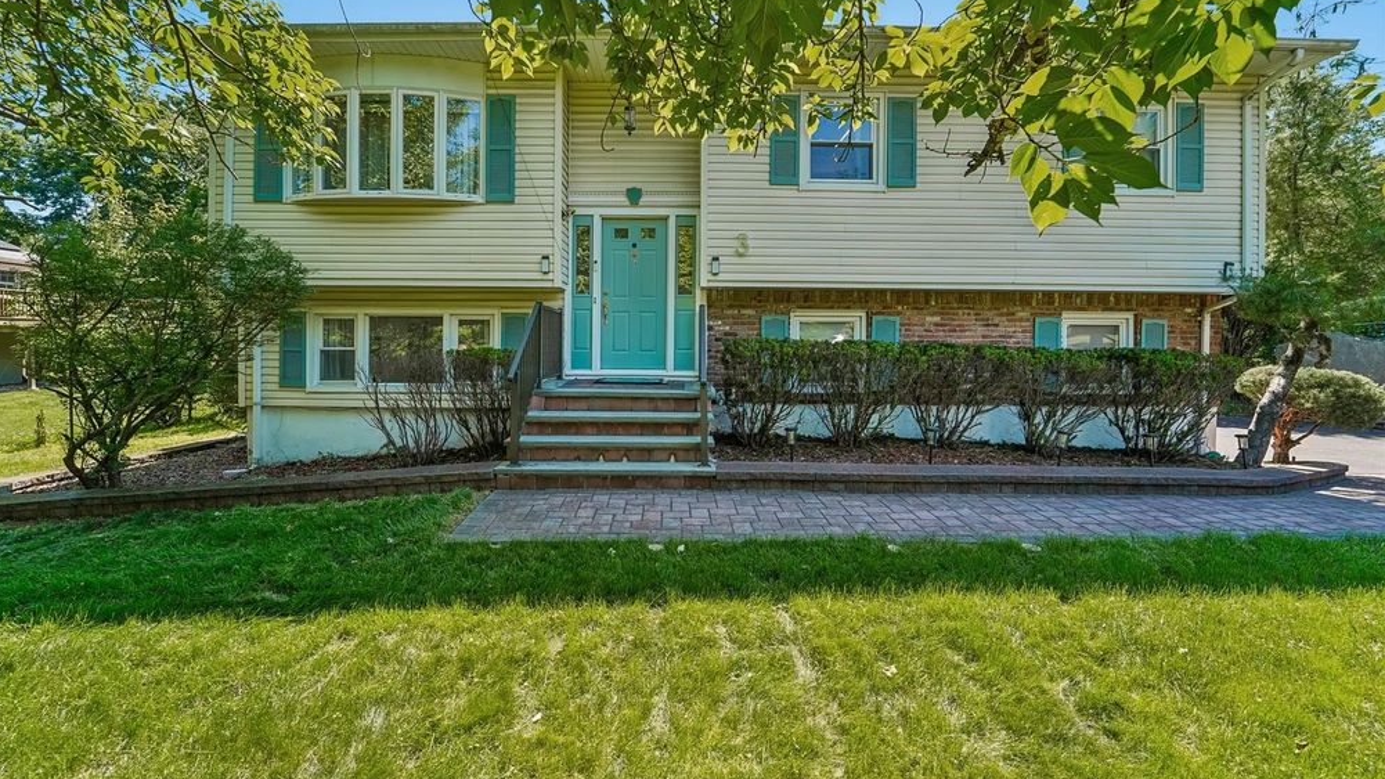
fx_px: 551
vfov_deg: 70.3
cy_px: 347
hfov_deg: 103.0
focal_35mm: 15
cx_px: 678
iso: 400
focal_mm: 14
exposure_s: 1/125
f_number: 8
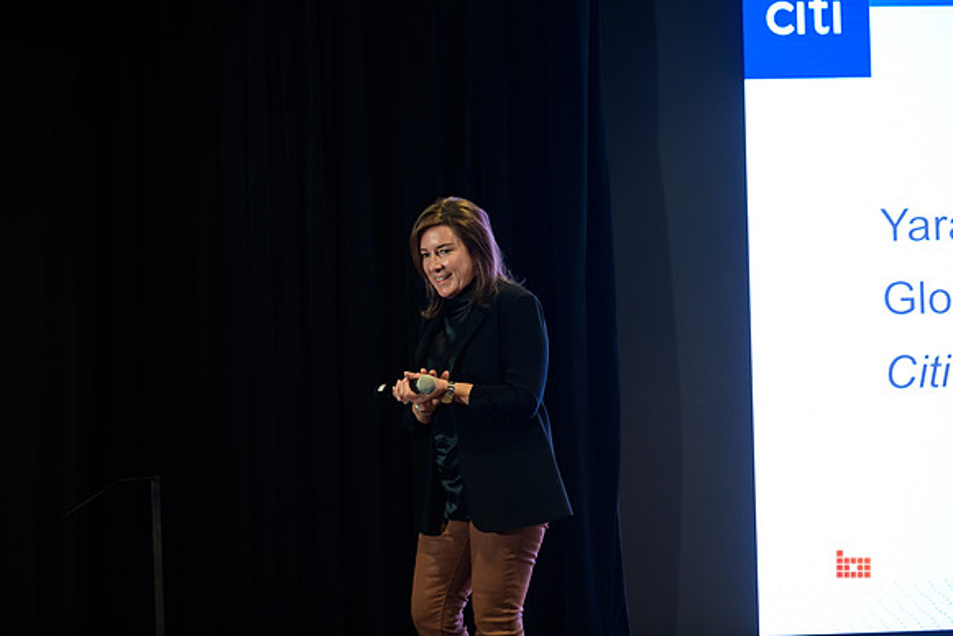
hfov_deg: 28.8
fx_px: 1853
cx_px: 476
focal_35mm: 70
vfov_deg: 19.5
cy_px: 318
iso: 1250
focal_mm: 70
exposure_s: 1/200
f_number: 3.2
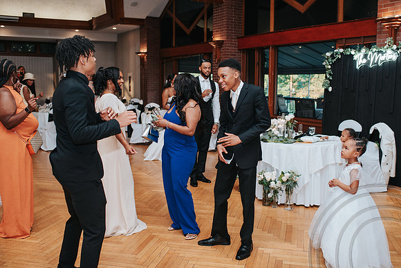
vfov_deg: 36.2
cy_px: 128
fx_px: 409
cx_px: 209
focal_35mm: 37
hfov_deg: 52.2
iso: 1000
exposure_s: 1/200
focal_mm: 35
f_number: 3.2
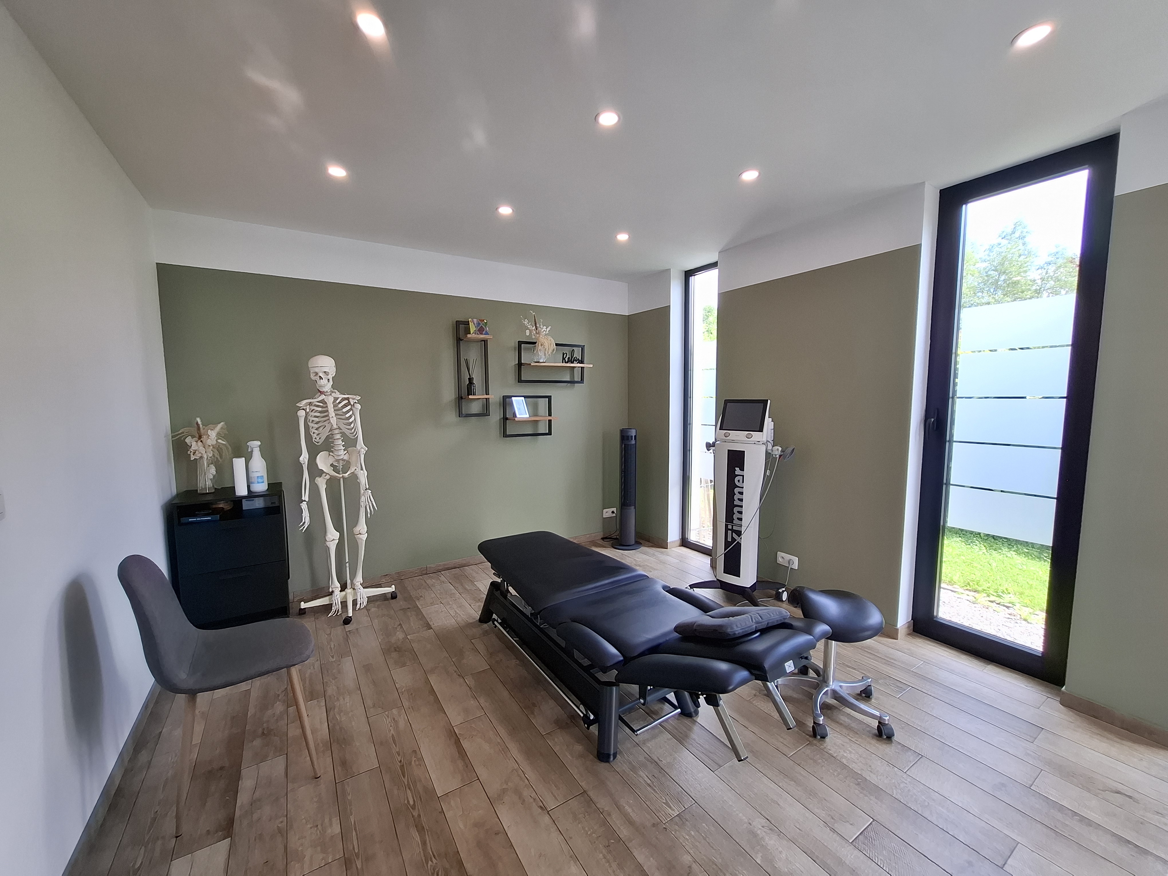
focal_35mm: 13
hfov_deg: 106.2
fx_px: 439
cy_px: 438
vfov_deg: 89.9
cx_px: 584
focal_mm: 1.74
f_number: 2.2
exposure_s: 1/50
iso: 40
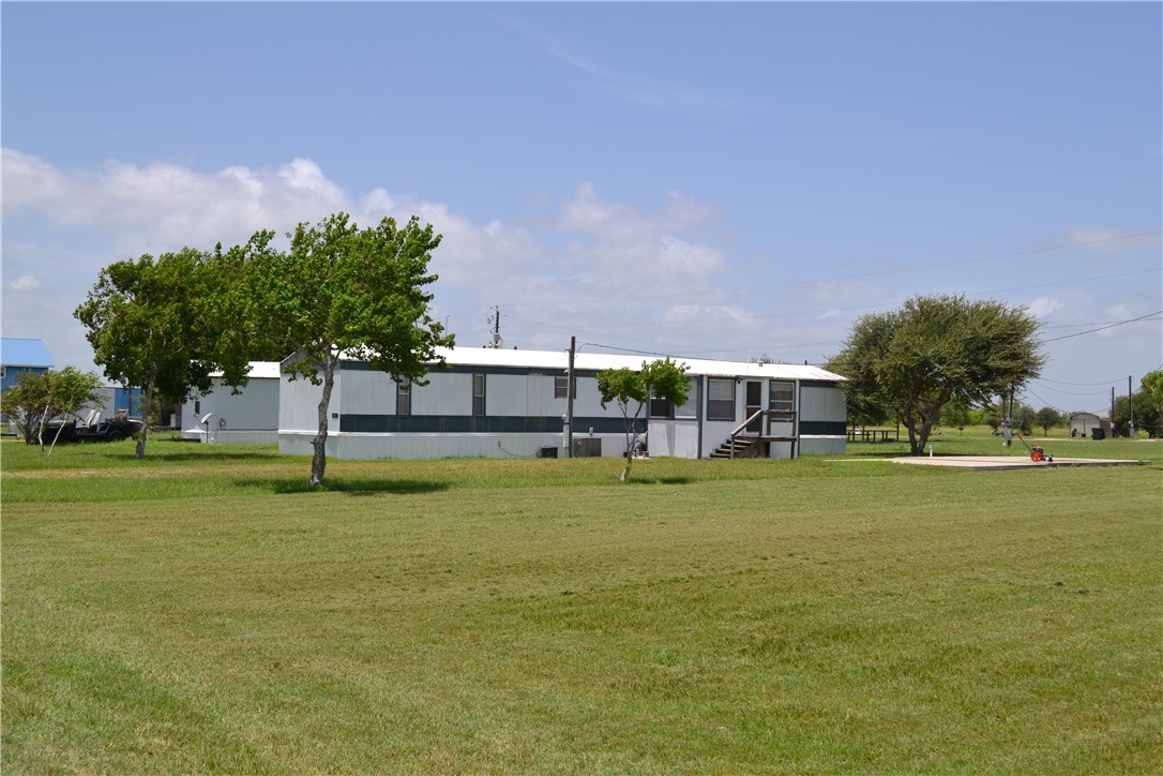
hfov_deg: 49.6
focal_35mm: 39
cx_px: 582
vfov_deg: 34.2
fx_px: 1260
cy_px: 388
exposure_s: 1/320
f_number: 9
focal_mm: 26
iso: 100
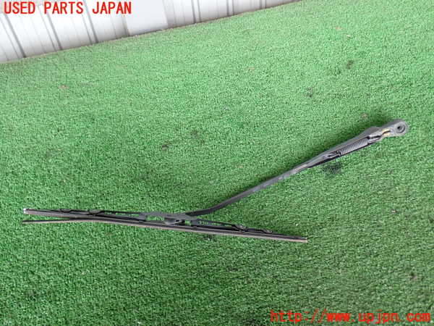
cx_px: 217
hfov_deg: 51.4
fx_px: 451
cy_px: 163
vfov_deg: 39.7
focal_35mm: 36
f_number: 2.5
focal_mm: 6.37
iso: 200
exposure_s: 1/40
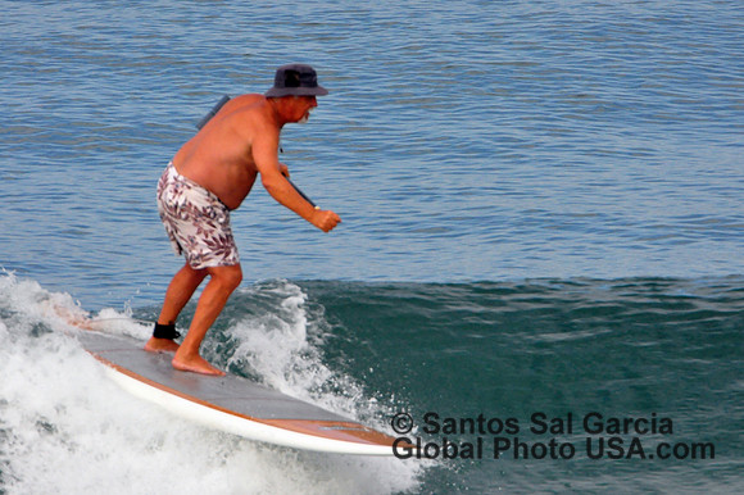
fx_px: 17040
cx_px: 372
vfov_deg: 1.7
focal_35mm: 825
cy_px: 248
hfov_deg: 2.5
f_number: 7.1
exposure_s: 1/2500
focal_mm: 550
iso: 1250
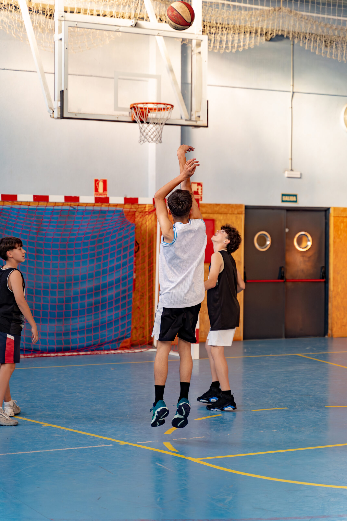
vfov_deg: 27.0
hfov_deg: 18.2
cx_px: 174
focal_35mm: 75
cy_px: 260
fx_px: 1084
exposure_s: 1/640
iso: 1000
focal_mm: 75
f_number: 2.8
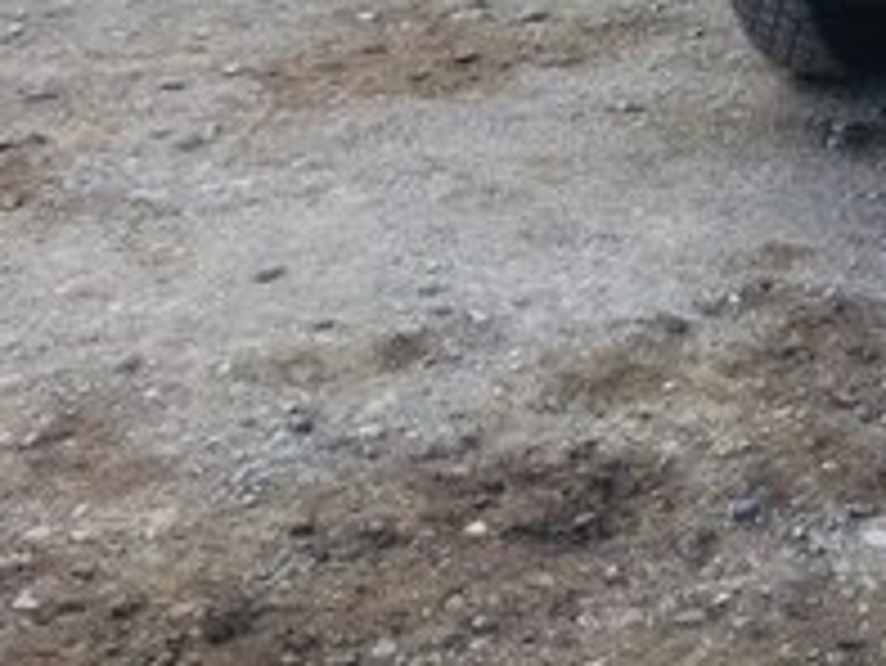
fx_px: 2484
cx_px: 1322
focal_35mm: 97
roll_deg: -0.1
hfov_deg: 18.1
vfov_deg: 14.0
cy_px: -416
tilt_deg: -7.9
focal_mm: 4.15
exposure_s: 1/226
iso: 32
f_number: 2.2
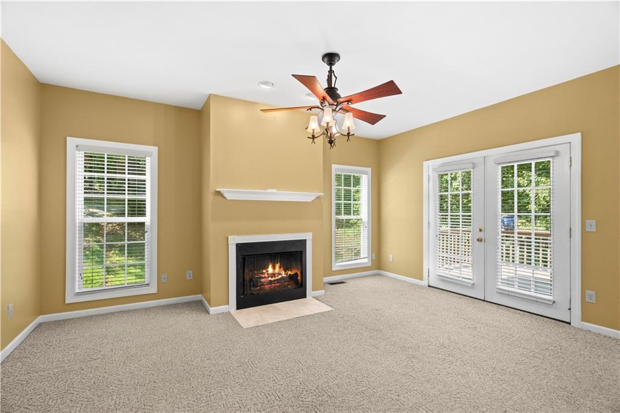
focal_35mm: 16
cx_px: 310
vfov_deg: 73.7
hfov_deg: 96.8
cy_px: 206
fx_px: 275
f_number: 8
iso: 1600
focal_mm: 16
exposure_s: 1/10
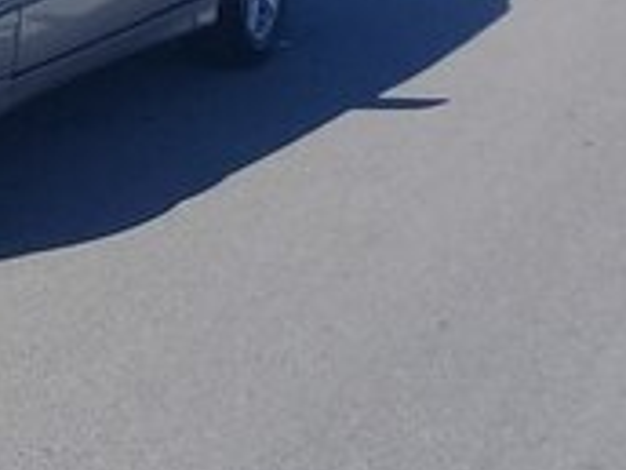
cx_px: -149
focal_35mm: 119
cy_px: -118
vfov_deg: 12.1
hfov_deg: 15.8
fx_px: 2152
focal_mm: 3.3
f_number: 2.2
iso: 50
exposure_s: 1/1770
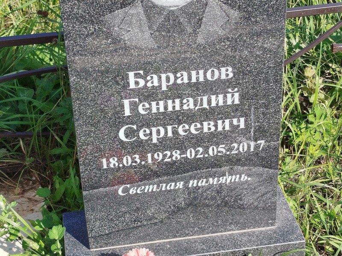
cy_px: 128
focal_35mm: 26
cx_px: 171
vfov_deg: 53.1
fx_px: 257
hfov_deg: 67.3
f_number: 1.7
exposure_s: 1/379
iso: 50
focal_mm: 5.31
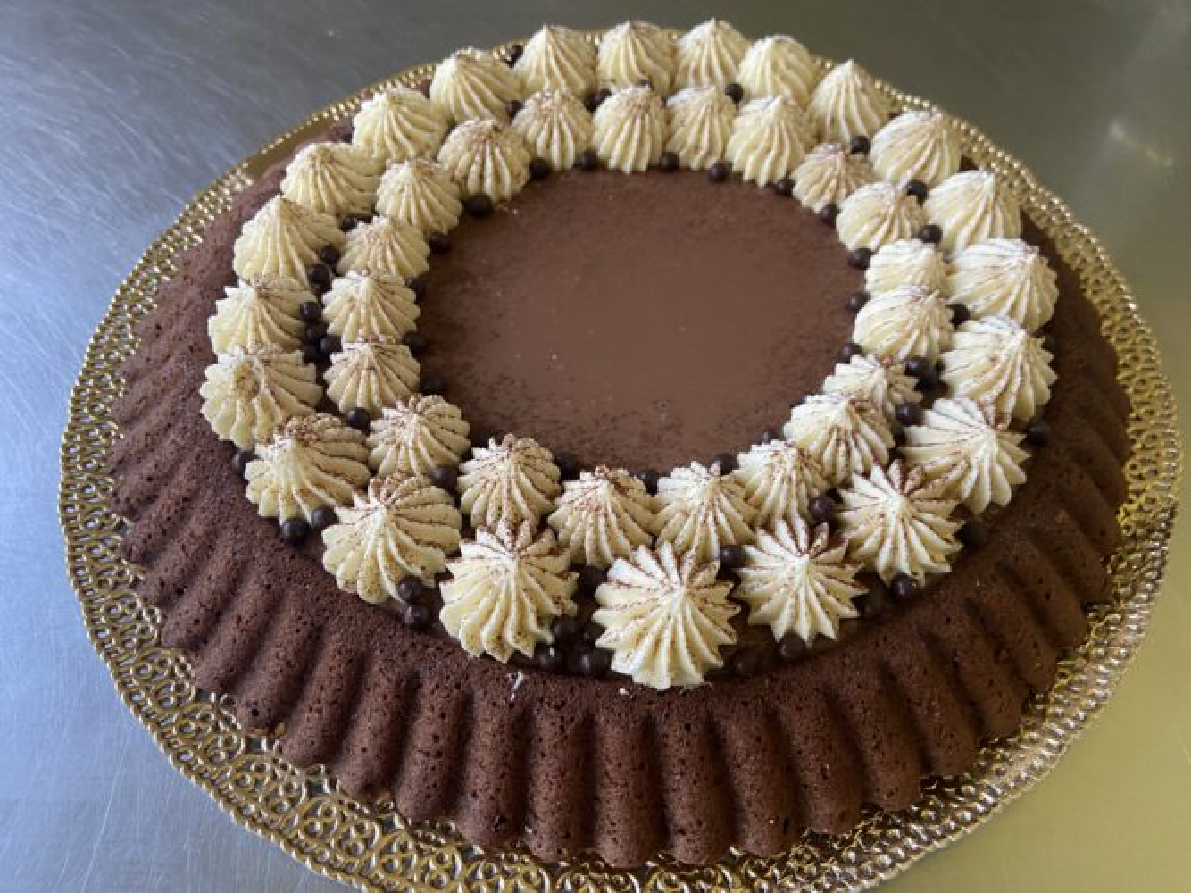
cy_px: 446
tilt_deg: -56.3
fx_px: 894
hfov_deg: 67.3
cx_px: 596
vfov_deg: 53.0
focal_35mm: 26
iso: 160
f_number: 1.8
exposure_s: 1/60
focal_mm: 4.25
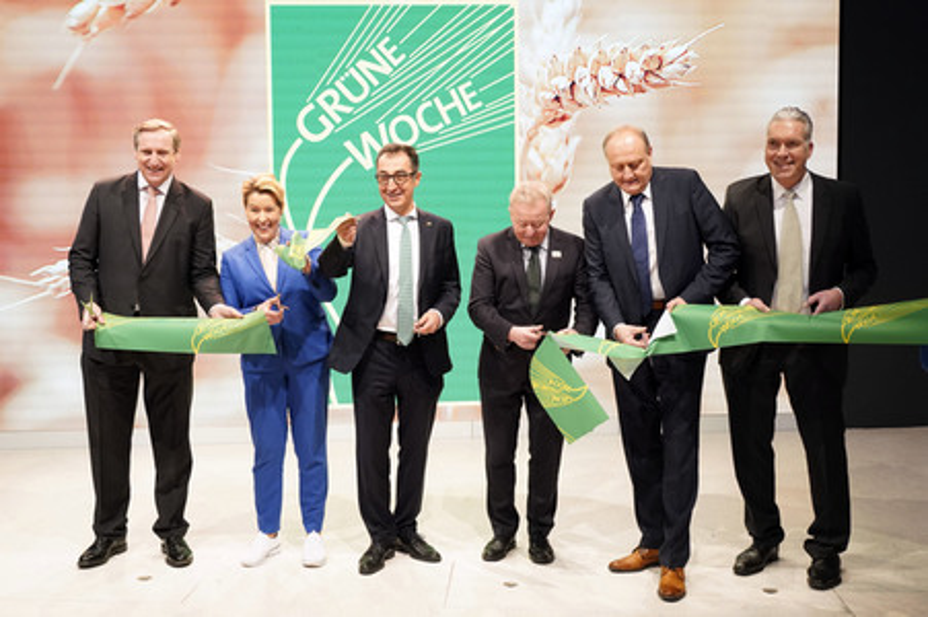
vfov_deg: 38.8
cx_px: 464
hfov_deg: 55.8
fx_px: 876
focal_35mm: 34
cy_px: 308
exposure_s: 1/160
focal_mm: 34
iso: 1600
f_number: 5
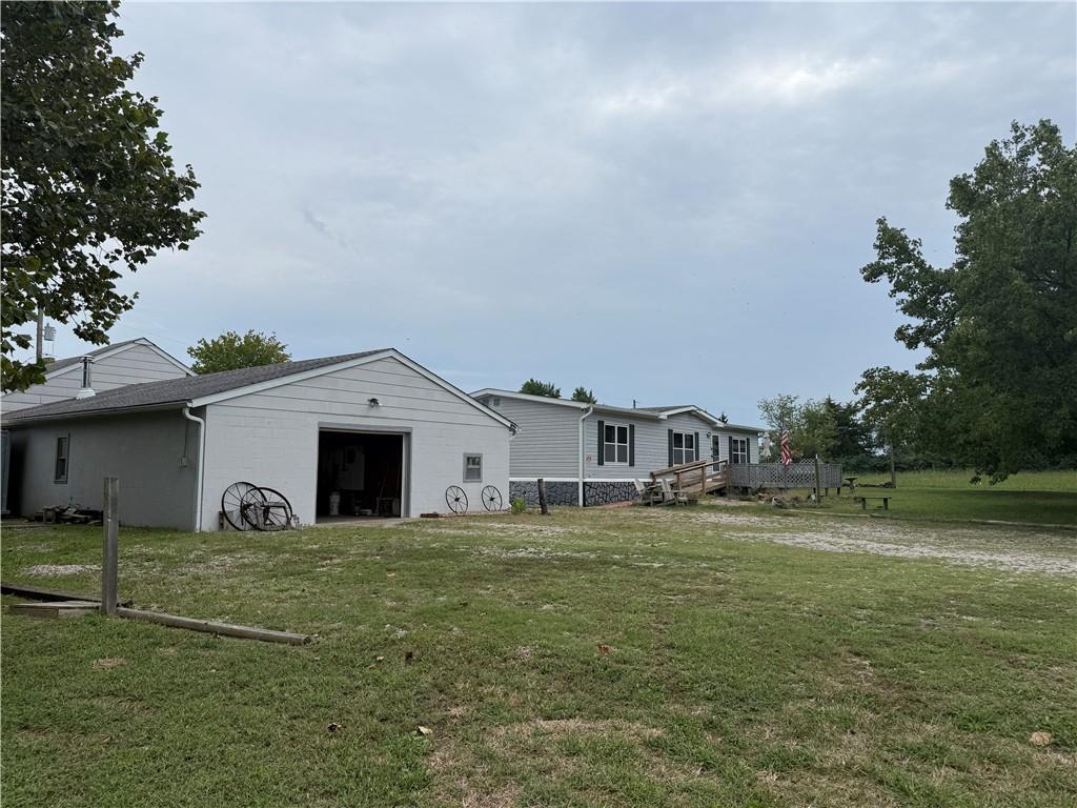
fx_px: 747
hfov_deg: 71.6
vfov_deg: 56.8
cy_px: 404
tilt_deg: +7.1
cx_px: 538
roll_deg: +0.2
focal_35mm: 24
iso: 80
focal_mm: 6.76
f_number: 1.78
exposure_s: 1/6173
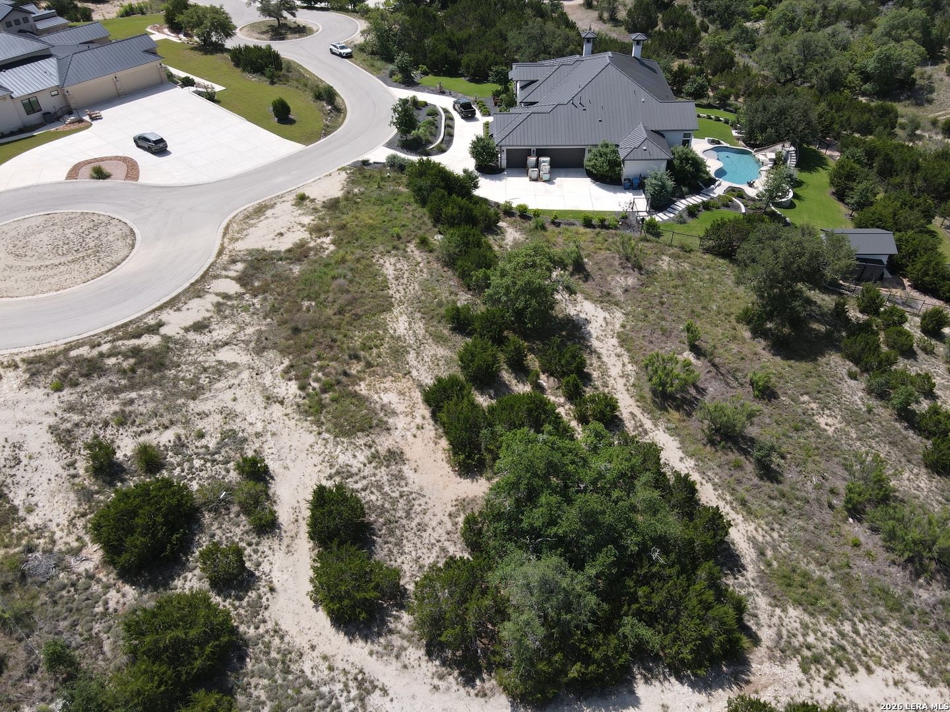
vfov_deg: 56.8
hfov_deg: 71.6
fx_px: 659
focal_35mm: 24
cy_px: 356
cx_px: 475
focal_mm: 4.5
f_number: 2.8
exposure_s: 1/640
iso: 100
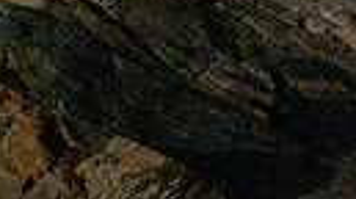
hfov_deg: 19.6
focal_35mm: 95
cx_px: -177
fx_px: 895
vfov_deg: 10.6
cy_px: -299
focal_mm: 20
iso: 320
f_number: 7.1
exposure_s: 1
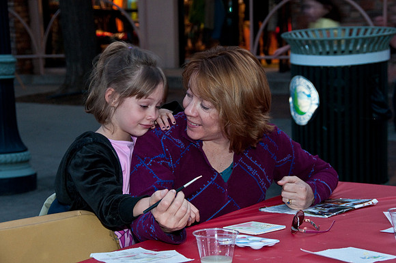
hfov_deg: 21.9
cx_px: 198
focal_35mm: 93
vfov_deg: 14.7
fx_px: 1022
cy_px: 132
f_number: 6.3
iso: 800
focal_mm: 62
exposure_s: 1/30
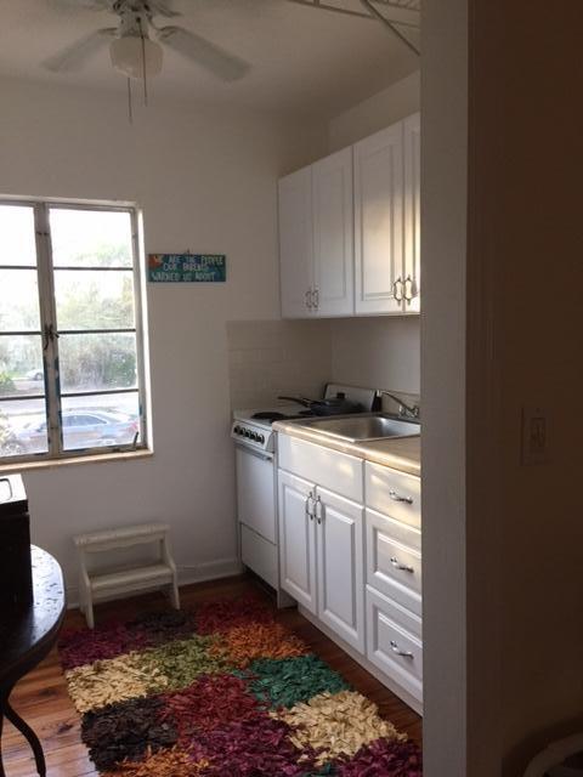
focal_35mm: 29
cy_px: 388
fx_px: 651
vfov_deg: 61.7
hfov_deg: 48.2
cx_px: 292
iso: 50
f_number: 2.2
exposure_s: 1/30
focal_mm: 4.15
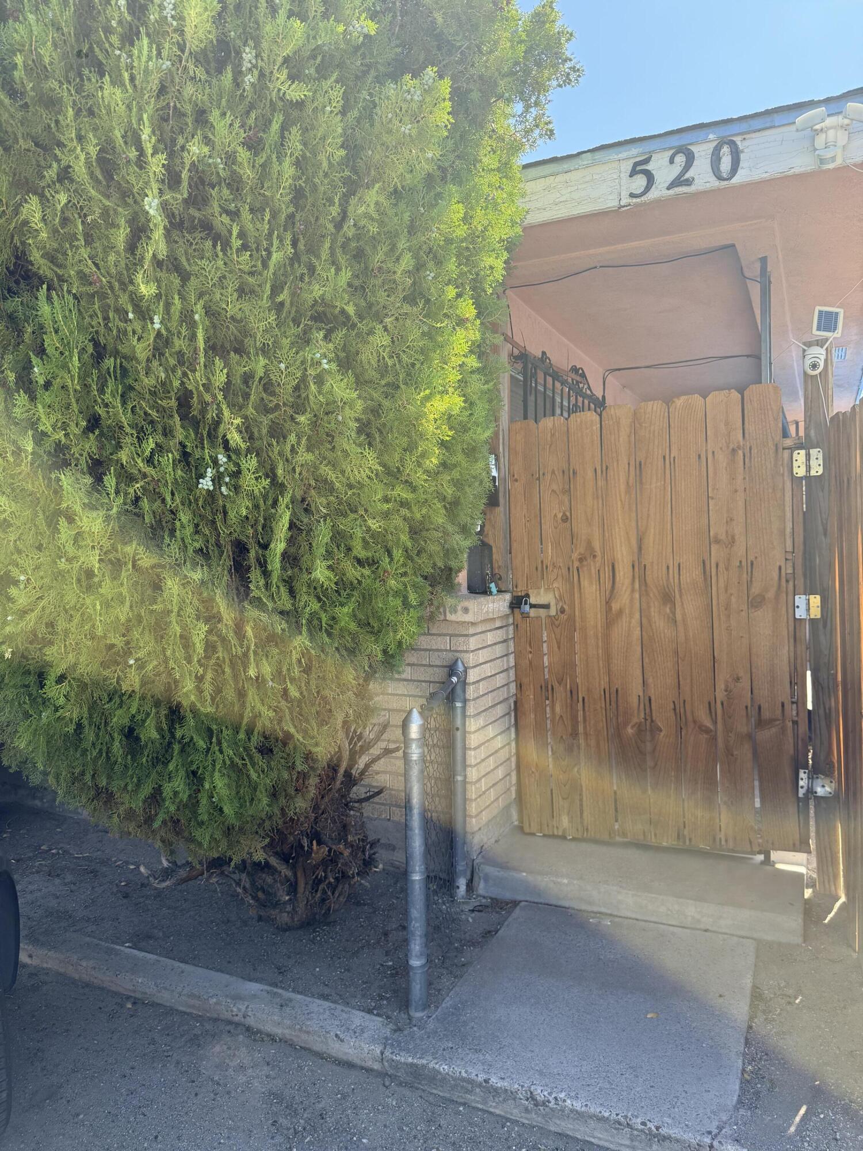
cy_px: 576
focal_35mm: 24
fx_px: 798
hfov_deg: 56.8
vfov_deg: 71.6
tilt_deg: -1.9
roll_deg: +0.3
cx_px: 432
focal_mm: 6.76
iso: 100
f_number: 1.78
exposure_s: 1/822
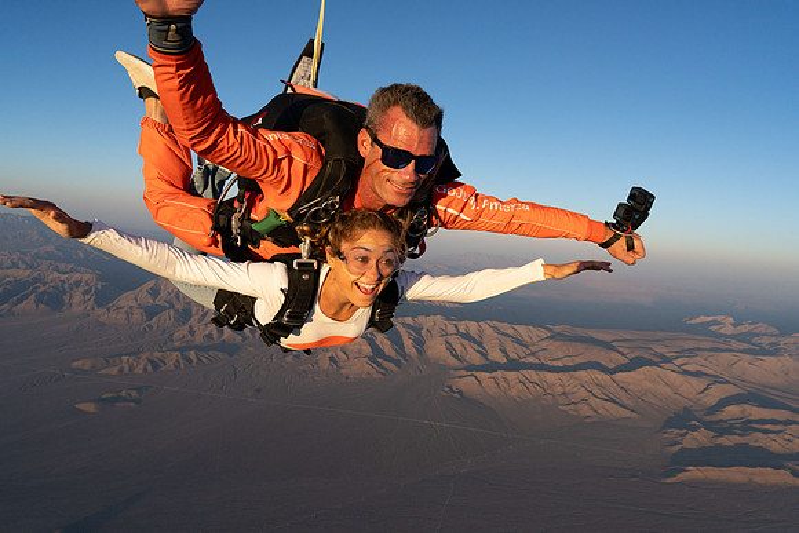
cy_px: 266
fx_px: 533
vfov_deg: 53.2
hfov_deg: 73.7
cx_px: 400
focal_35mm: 24
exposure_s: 1/2000
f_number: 7.1
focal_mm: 24
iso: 1250
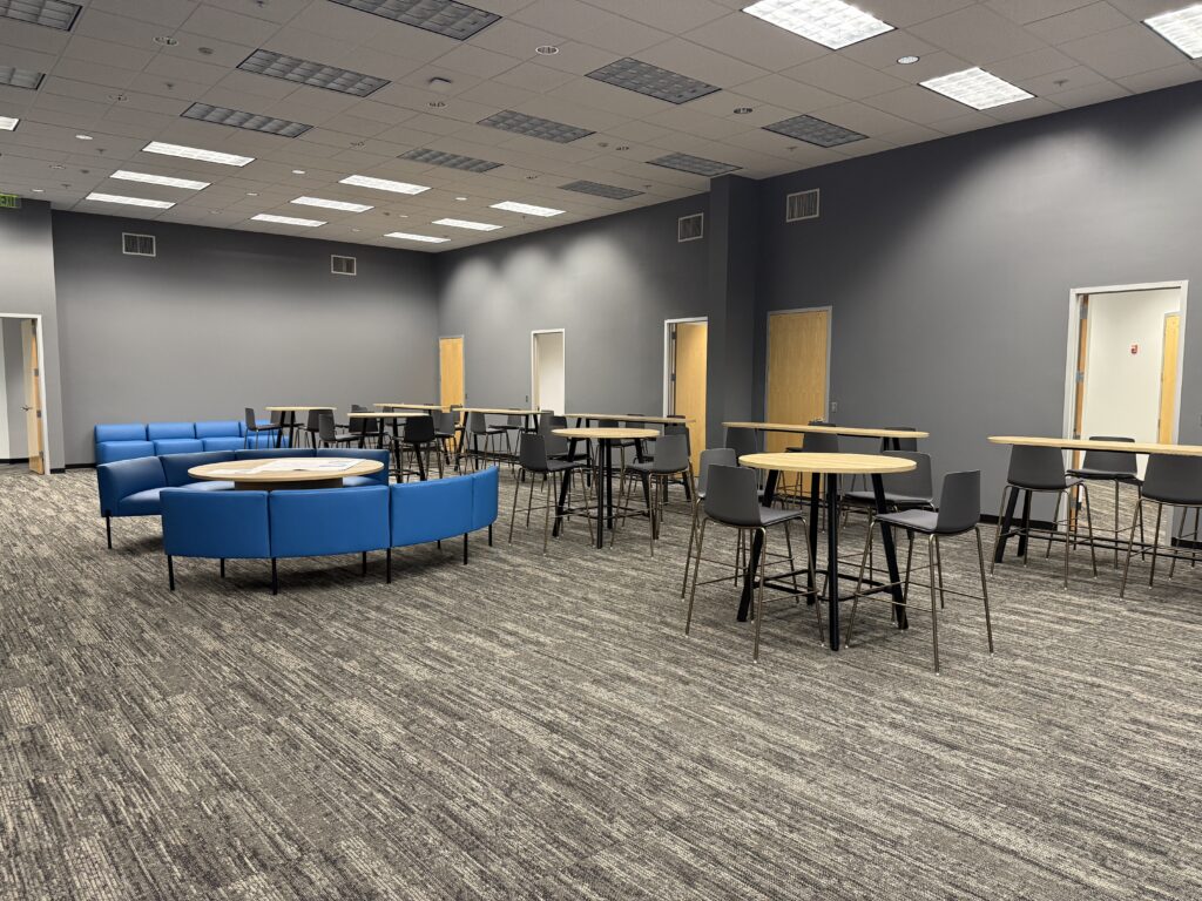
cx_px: 601
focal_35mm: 24
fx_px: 833
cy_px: 450
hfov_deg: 71.6
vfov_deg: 56.8
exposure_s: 1/60
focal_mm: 6.76
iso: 250
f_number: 1.78
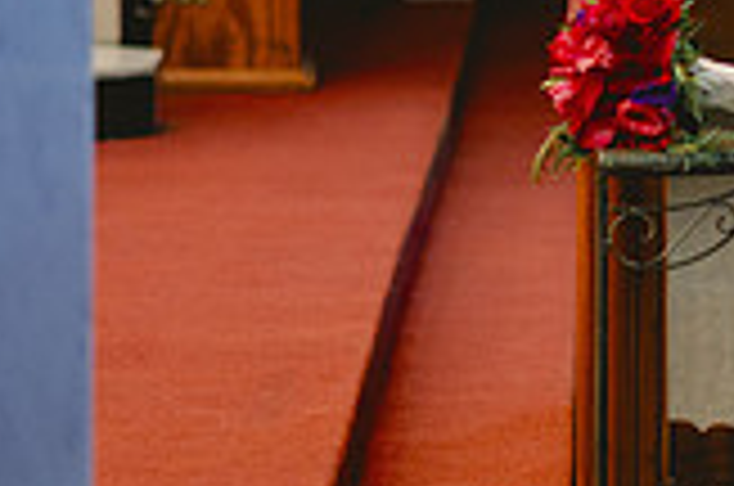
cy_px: 86
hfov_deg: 6.7
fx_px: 6166
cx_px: 1234
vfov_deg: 4.5
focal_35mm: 303
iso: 500
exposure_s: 1/250
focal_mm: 85
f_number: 2
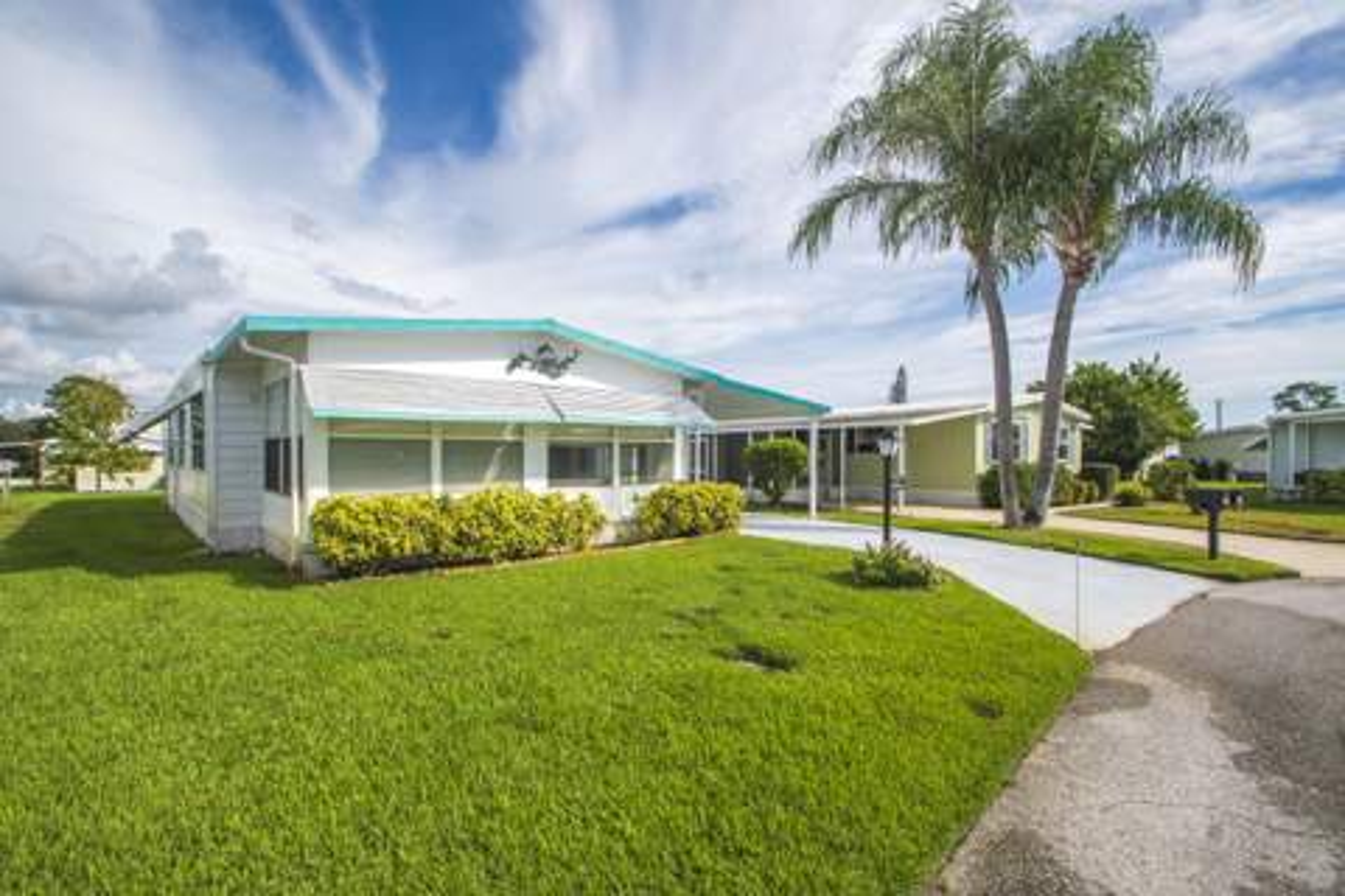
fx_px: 560
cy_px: 448
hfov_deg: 100.4
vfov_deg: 77.3
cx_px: 672
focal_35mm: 15
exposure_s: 1/1000
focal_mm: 10
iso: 320
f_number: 8
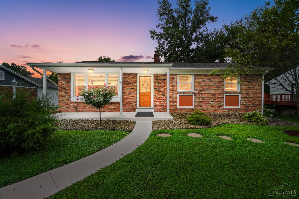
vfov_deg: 77.3
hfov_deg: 100.4
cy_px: 100
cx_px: 150
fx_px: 125
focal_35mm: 15
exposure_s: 1/60
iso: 100
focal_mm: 10
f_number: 5.6
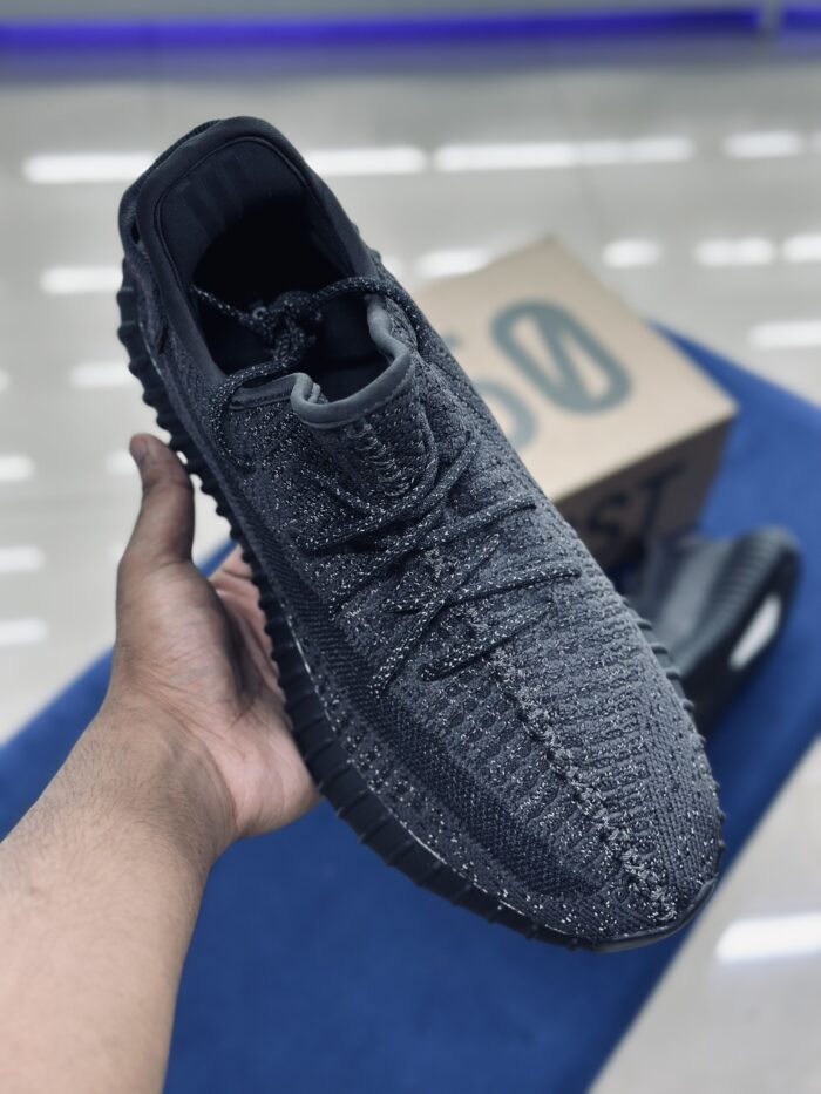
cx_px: 410
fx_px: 1518
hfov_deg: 30.3
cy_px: 547
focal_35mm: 48
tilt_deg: -50.6
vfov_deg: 39.7
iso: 125
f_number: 1.78
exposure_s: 1/100
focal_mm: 6.86
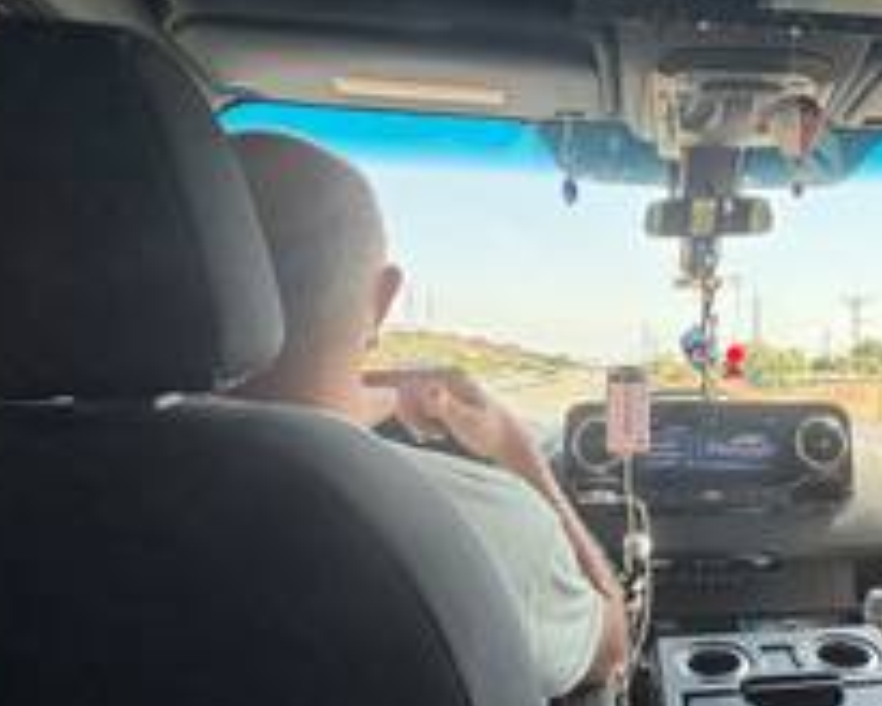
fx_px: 835
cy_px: 405
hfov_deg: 52.4
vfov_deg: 45.7
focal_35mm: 32
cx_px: 693
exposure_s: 1/164
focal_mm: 2.22
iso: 64
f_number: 2.2
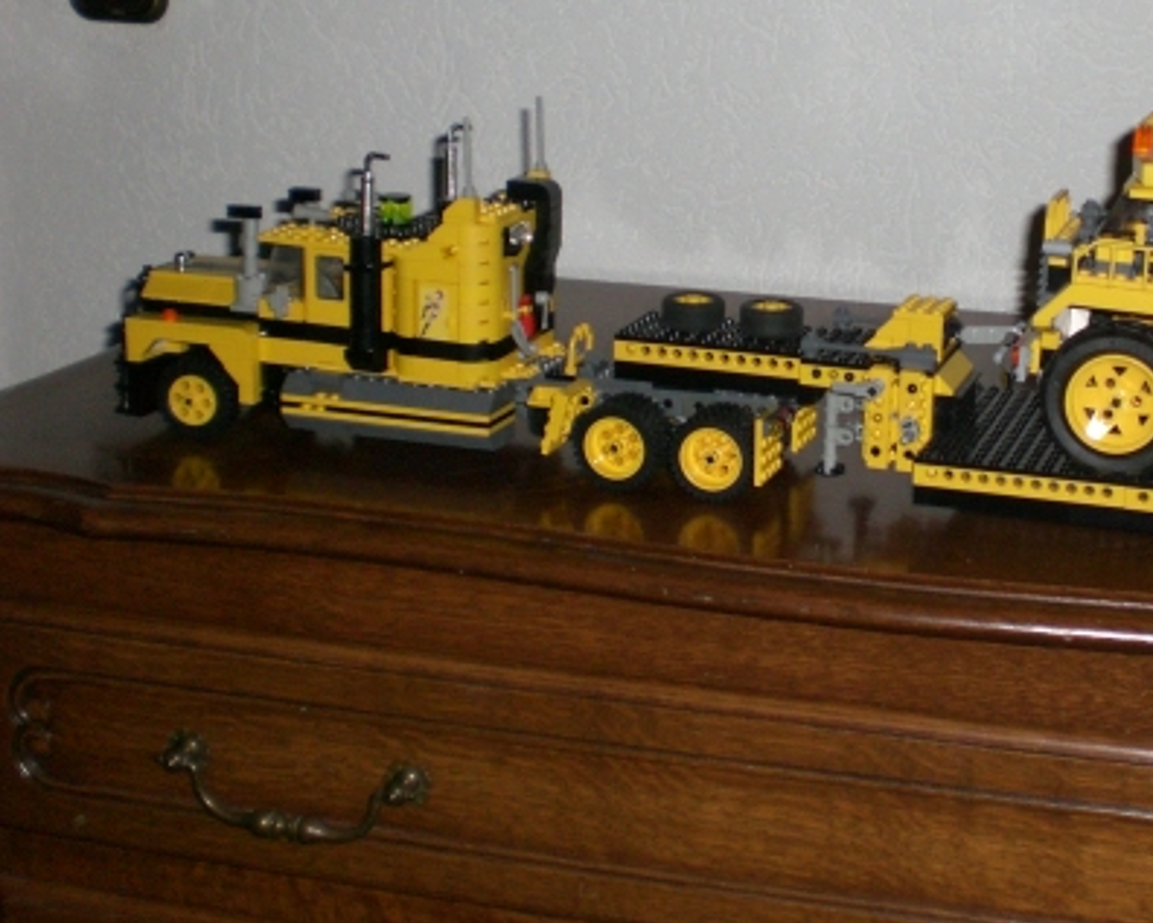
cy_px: 344
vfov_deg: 25.3
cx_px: 903
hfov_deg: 30.8
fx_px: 2048
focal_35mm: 60
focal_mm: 6.3
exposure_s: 1/60
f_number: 3.1
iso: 200
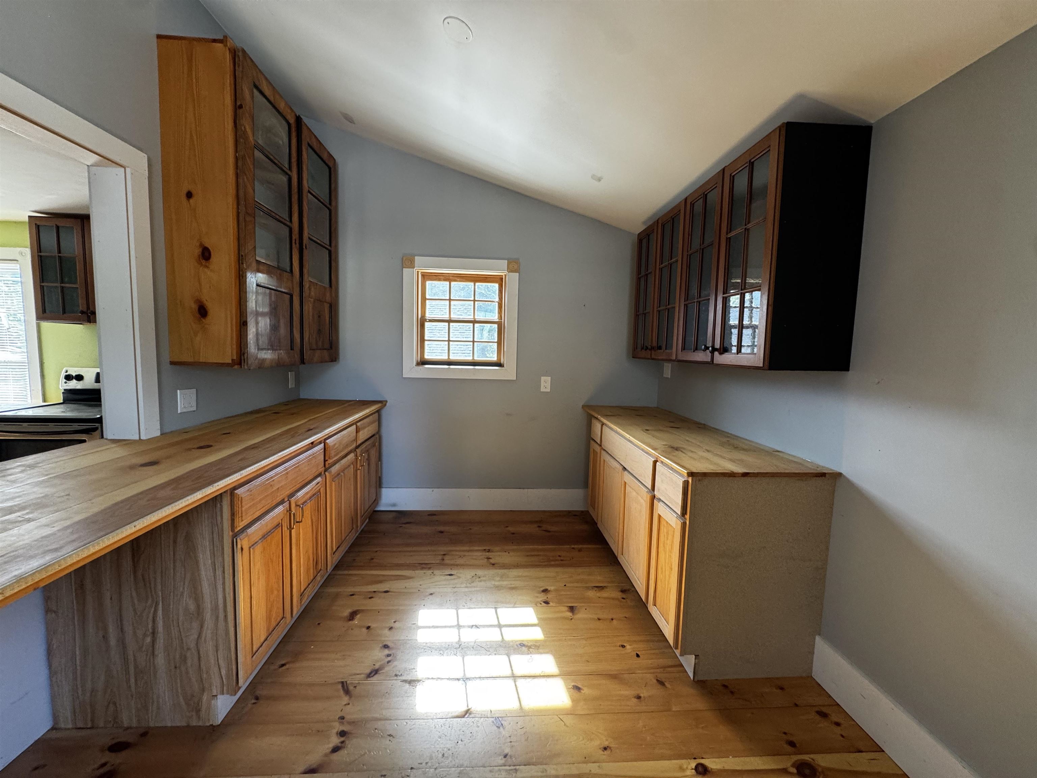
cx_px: 518
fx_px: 419
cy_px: 389
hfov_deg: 102.1
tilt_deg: -5.8
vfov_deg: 85.7
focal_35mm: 14
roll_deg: -1.2
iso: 250
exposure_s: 1/99
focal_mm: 2.22
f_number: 2.2
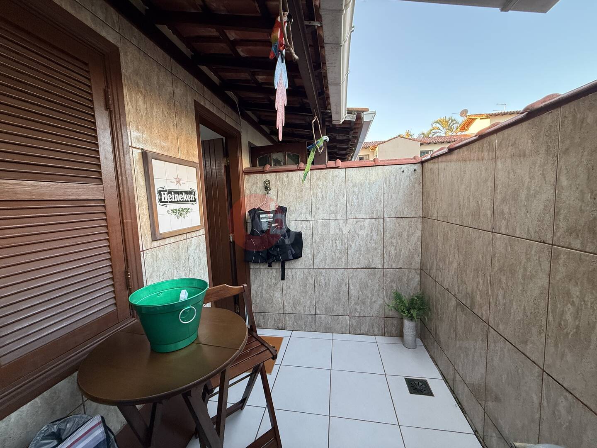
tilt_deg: -5.1
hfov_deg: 102.1
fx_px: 241
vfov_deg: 85.7
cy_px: 224
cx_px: 298
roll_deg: +2.6
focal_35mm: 14
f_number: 2.2
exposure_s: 1/120
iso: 250
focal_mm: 2.22
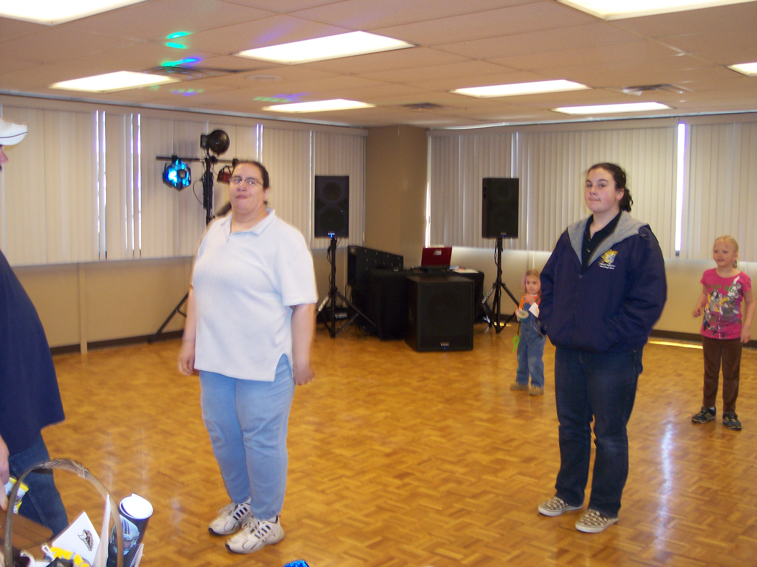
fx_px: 831
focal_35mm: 38
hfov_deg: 49.0
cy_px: 284
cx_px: 378
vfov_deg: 37.7
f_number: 2.8
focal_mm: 8
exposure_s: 1/30
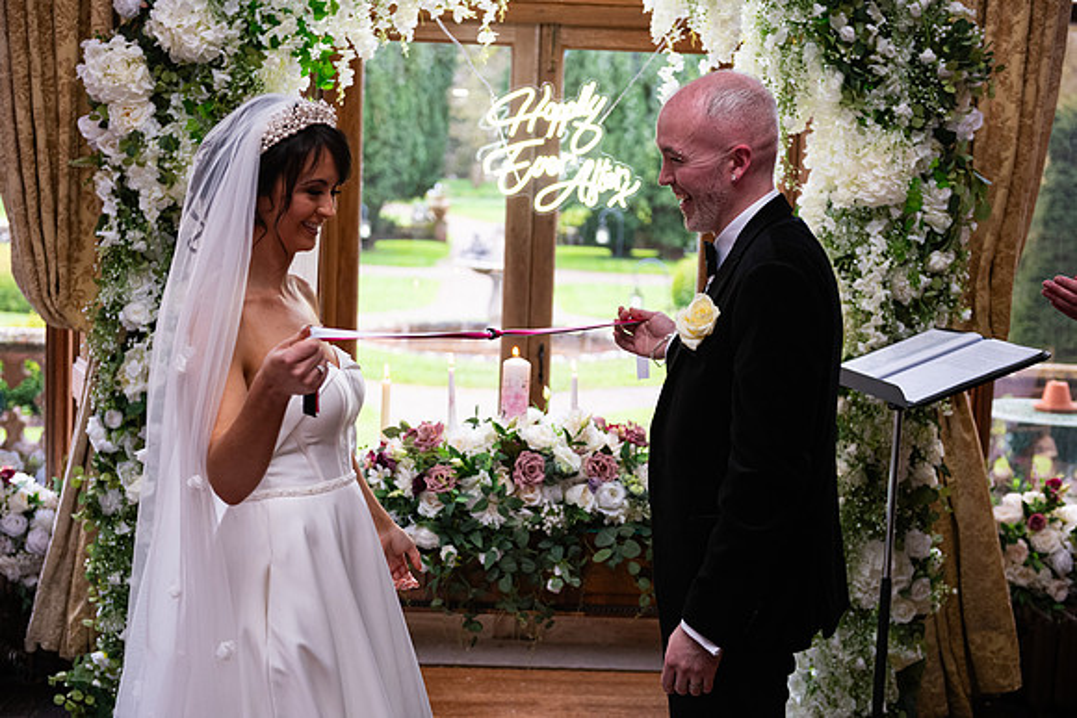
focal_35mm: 52
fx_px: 1556
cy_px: 359
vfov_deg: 26.0
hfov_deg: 38.2
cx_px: 538
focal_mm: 52
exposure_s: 1/160
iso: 1000
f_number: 3.5
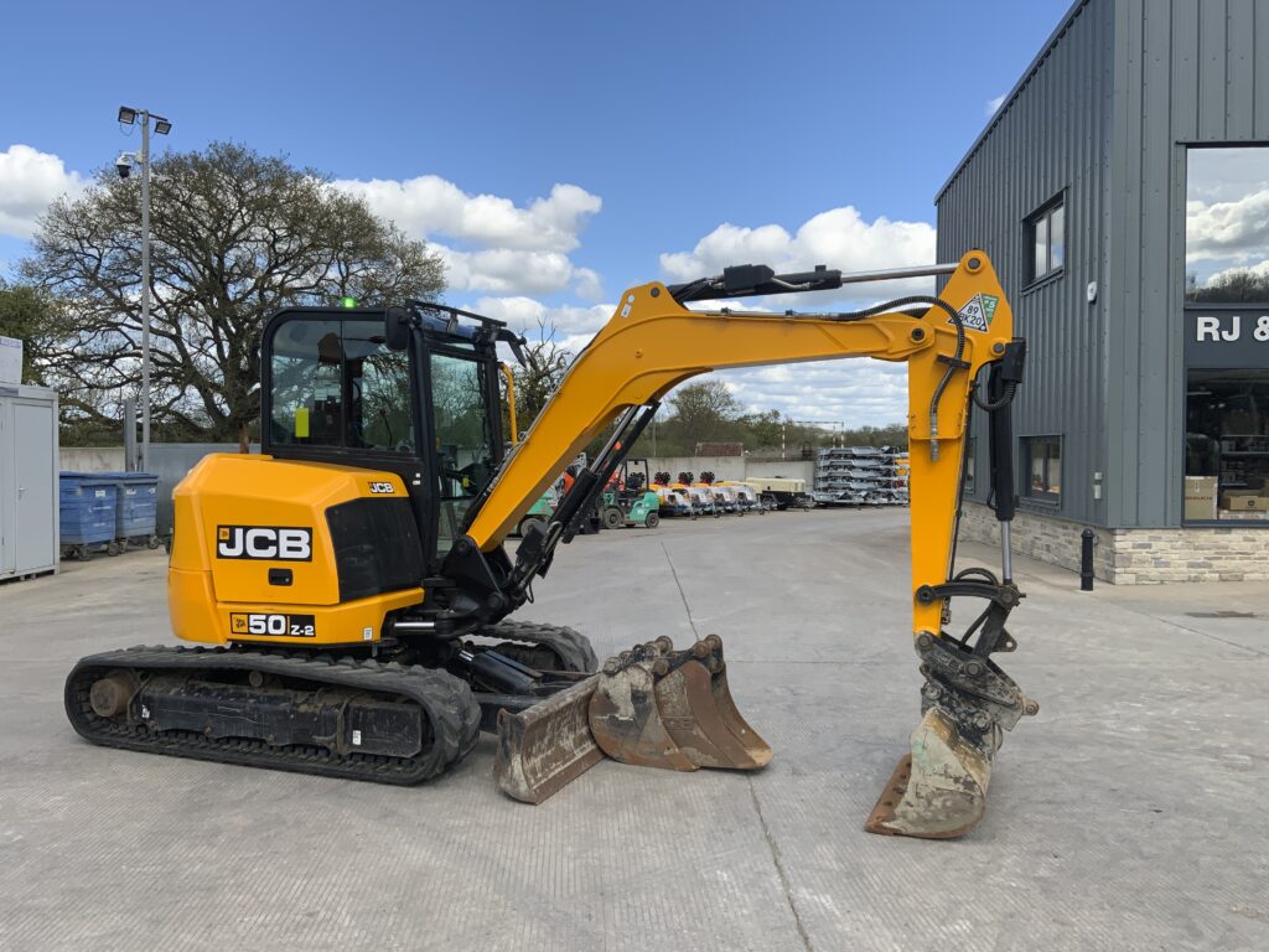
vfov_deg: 48.2
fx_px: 1063
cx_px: 634
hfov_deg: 61.7
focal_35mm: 29
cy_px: 476
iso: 16
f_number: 1.8
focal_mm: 3
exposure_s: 1/1412
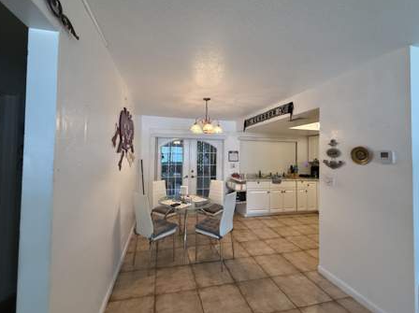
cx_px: 203
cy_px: 148
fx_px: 181
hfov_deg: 98.2
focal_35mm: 15
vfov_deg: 81.6
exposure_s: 1/120
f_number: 2.2
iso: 500
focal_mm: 2.22
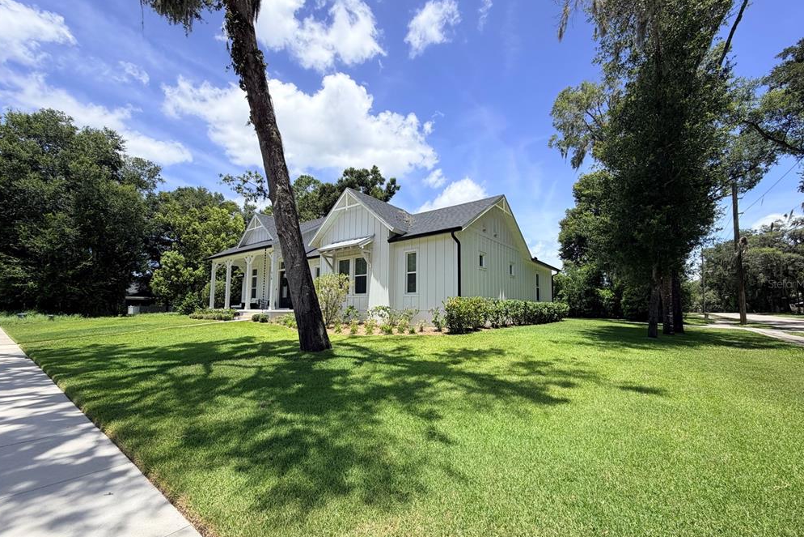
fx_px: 335
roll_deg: +0.0
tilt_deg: +5.0
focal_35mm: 15
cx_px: 403
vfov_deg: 77.3
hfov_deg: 100.4
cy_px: 283
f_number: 2.2
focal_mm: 2.22
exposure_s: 1/770
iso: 25
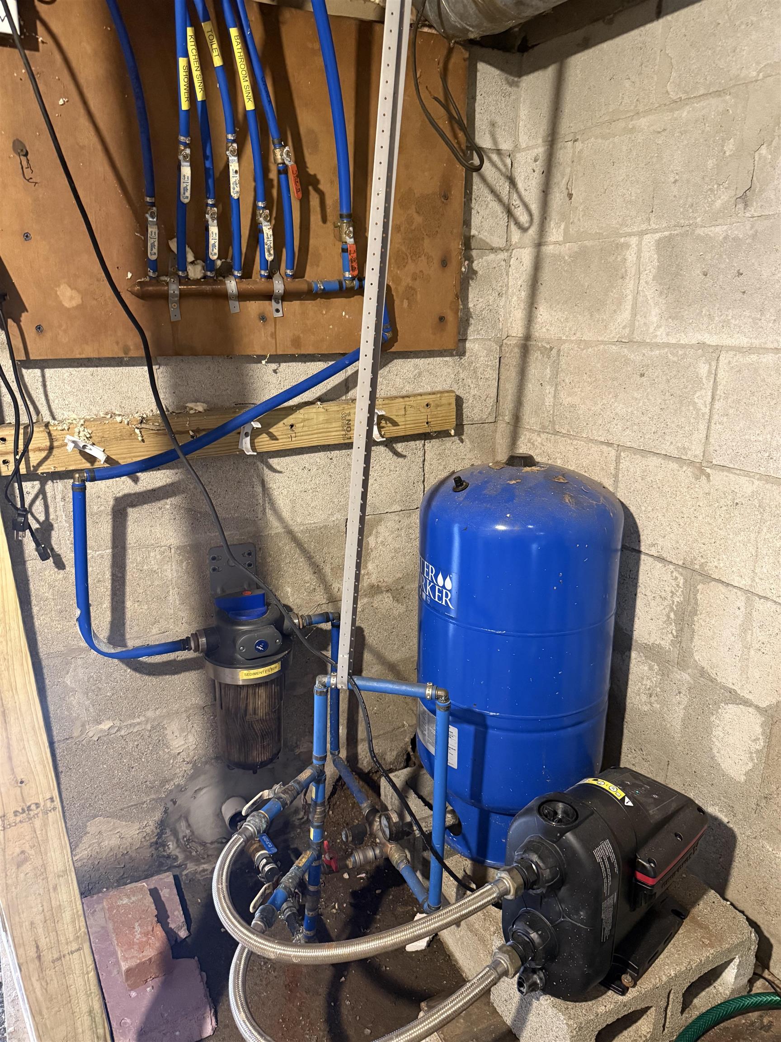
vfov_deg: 71.6
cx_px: 390
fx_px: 722
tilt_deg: -15.8
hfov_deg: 56.8
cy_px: 521
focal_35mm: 24
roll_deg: -0.7
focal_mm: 6.76
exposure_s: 1/40
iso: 800
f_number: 1.78
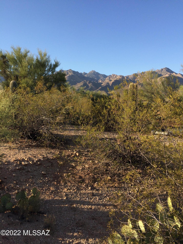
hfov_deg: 48.2
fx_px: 204
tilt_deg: -1.6
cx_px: 92
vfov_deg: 61.7
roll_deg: +0.5
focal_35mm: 29
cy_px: 122
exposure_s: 1/1053
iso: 32
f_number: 2.2
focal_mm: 4.15
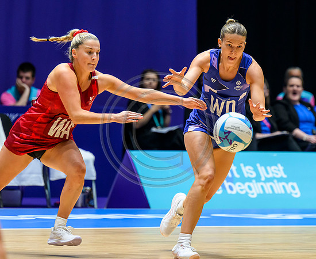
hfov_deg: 5.2
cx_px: 234
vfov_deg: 4.2
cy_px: 76
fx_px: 3498
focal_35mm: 371
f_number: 4
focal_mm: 230
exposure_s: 1/1600
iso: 4000
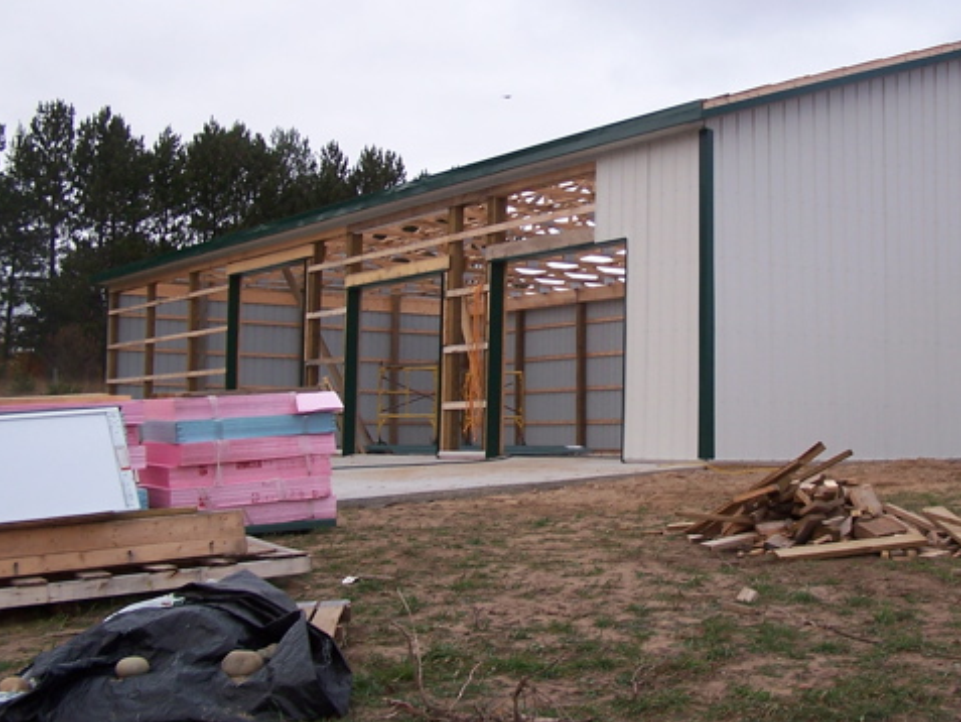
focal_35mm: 51
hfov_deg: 37.2
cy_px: 321
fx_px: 1416
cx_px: 627
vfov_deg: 28.6
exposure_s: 1/45
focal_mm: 6.3
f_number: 2.8
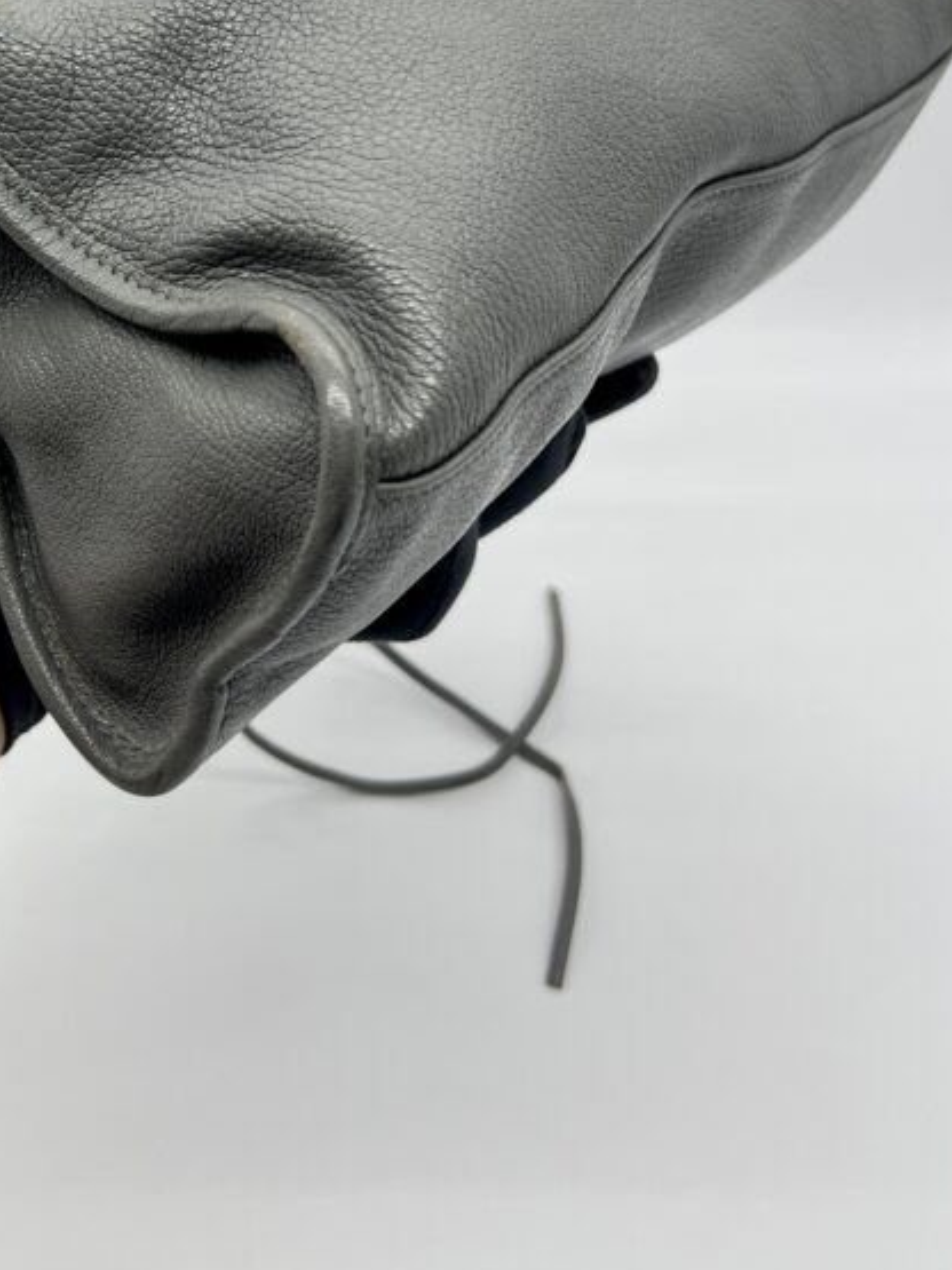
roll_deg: +1.1
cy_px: 261
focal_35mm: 48
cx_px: 206
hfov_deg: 29.6
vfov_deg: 38.2
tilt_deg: -27.7
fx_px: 1761
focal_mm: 5.7
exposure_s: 1/100
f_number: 1.5
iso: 32
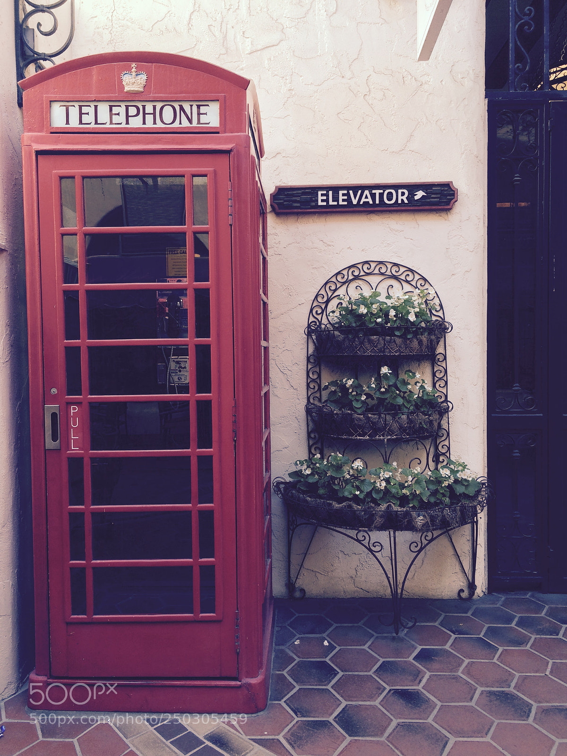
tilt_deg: -2.7
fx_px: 633
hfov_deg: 48.2
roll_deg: +2.1
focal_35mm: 29
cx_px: 284
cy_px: 378
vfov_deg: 61.7
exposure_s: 1/60
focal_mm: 4.15
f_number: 2.2
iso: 40
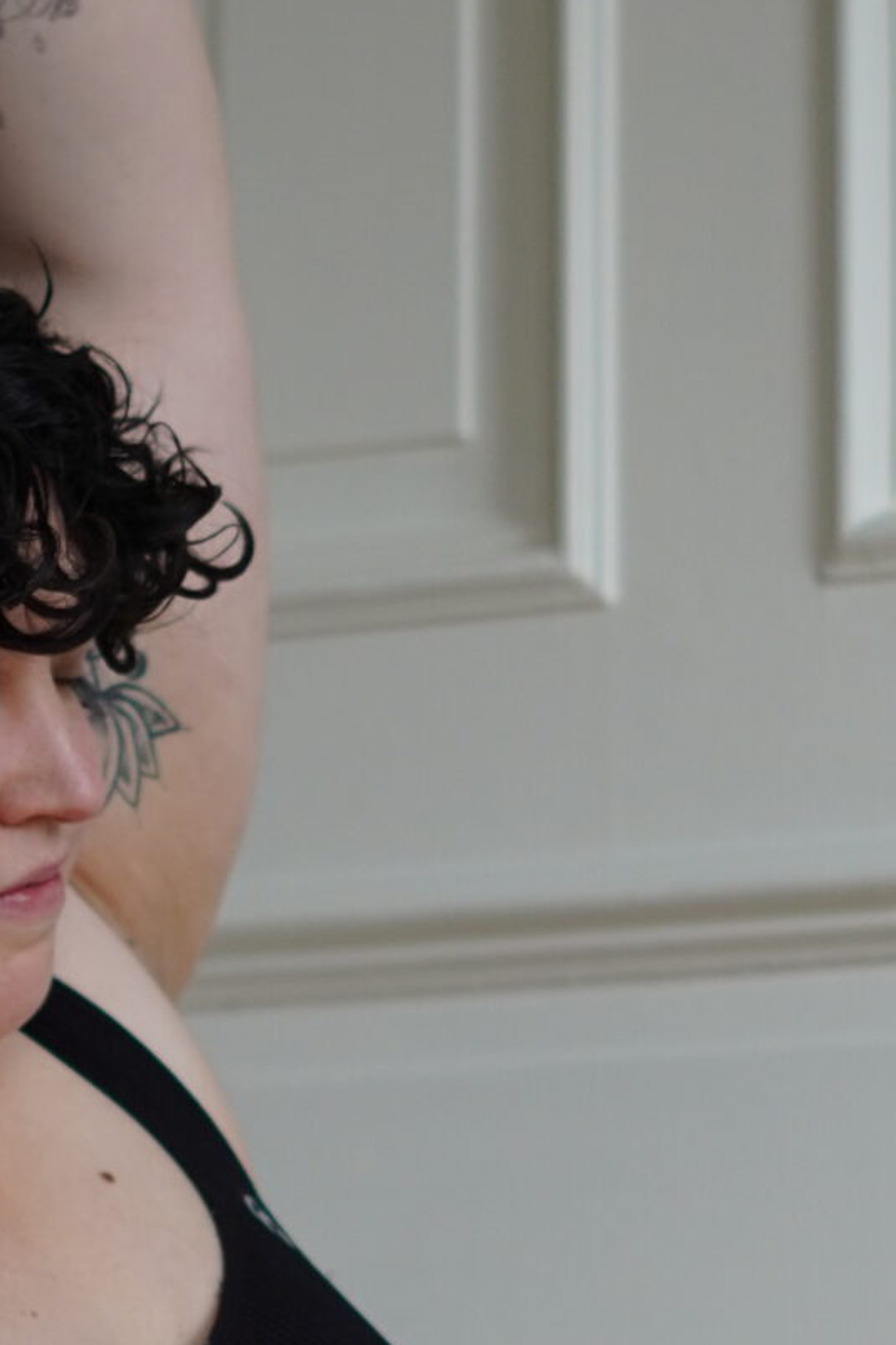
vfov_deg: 8.6
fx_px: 8963
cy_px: 1174
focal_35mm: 240
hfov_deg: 5.7
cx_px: 398
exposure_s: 1/125
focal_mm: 50
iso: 320
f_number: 1.8
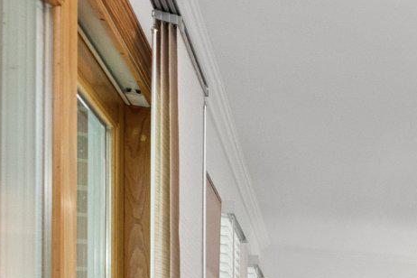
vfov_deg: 18.7
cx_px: 755
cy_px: 398
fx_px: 759
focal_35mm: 66
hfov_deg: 20.8
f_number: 7.1
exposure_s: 1/125
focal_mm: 14.8
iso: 1250
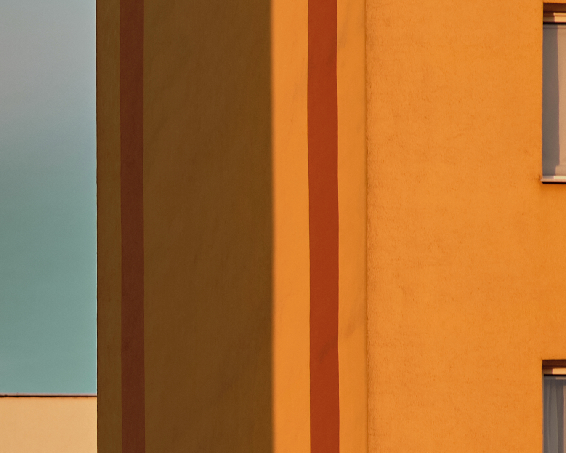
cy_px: 452
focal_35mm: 523
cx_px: -238
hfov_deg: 3.7
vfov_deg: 3.0
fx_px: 8761
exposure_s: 1/200
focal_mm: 85
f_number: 3.6
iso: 320
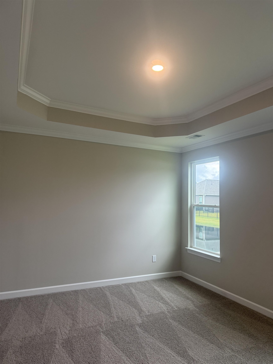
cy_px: 182
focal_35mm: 24
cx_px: 136
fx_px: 252
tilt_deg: +5.5
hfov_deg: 56.8
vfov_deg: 71.6
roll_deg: -1.9
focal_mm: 6.76
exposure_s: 1/145
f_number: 1.78
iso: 160
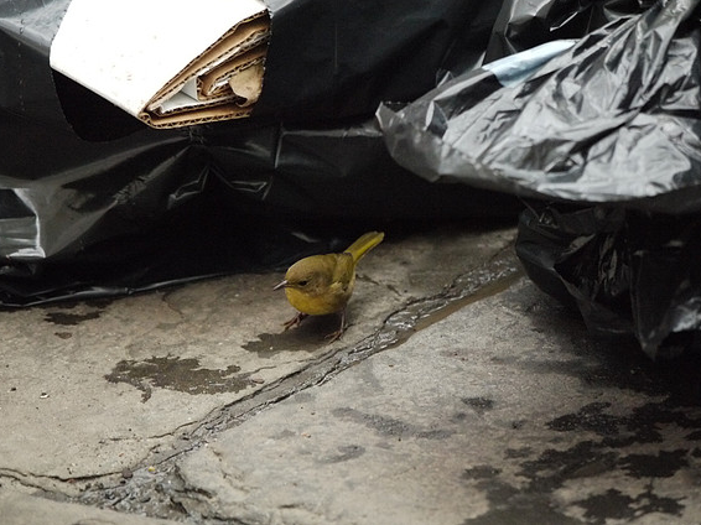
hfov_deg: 4.9
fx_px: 8178
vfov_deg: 3.7
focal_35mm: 404
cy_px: 257
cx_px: 355
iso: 1250
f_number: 4.9
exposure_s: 1/160
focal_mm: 197
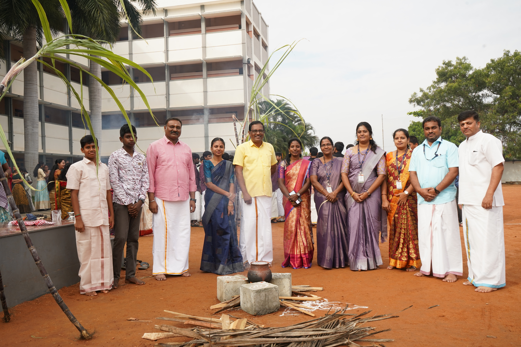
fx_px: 449
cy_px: 174
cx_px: 260
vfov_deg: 42.3
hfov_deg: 60.3
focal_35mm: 31
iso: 320
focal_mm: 31
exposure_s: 1/160
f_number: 13
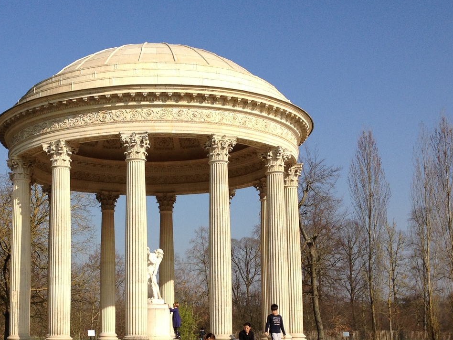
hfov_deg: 32.4
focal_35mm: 59
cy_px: 253
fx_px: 772
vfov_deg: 24.6
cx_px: 153
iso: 50
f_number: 2.4
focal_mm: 4.28
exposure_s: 1/2045
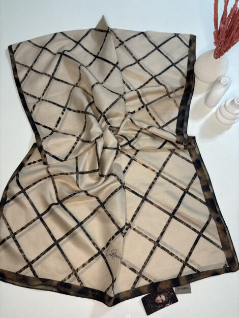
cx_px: 120
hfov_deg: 53.0
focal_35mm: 26
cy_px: 159
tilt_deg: -72.8
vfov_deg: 67.3
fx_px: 239
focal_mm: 5.96
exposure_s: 1/50
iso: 200
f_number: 1.6
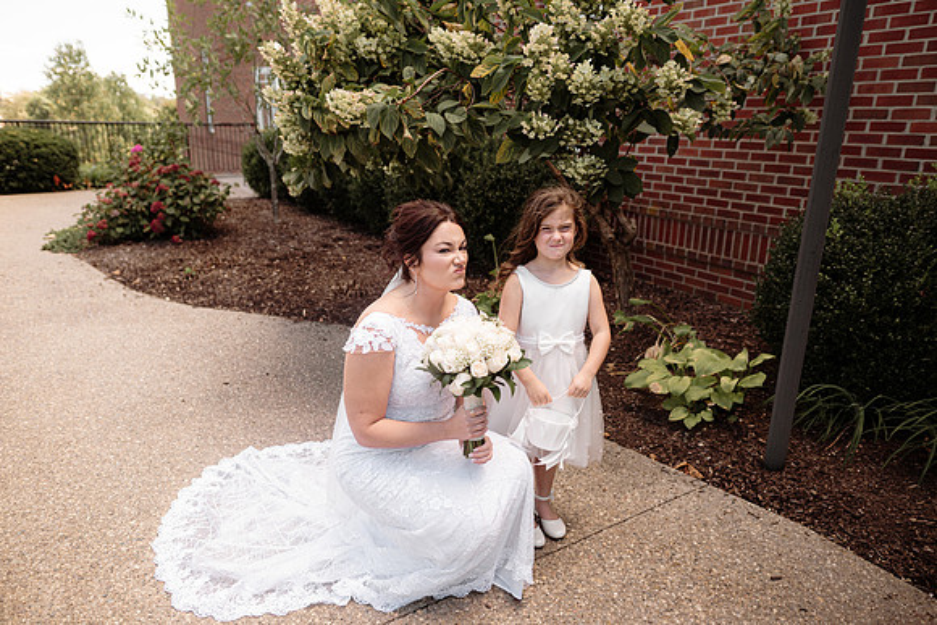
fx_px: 625
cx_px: 468
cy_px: 312
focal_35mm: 24
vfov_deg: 53.2
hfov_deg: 73.7
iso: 160
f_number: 2.8
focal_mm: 24
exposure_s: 1/500
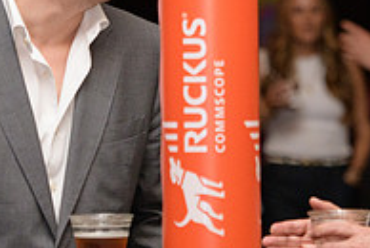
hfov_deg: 5.7
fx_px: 3716
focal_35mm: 361
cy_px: -18
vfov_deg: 3.8
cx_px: 251
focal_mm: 116
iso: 1250
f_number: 3.5
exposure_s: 1/250
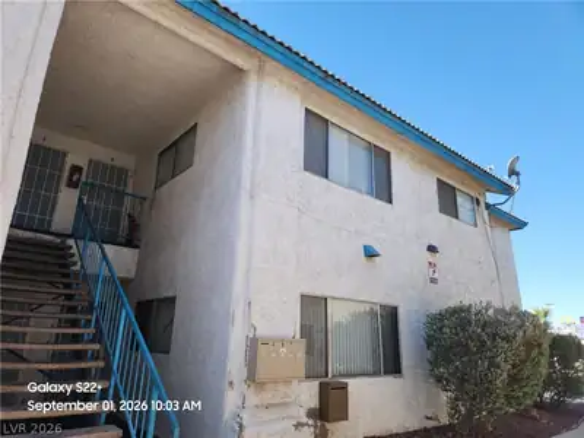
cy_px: 219
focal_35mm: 23
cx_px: 292
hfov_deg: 73.9
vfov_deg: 58.9
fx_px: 388
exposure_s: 1/538
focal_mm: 5.4
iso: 20
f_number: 1.8
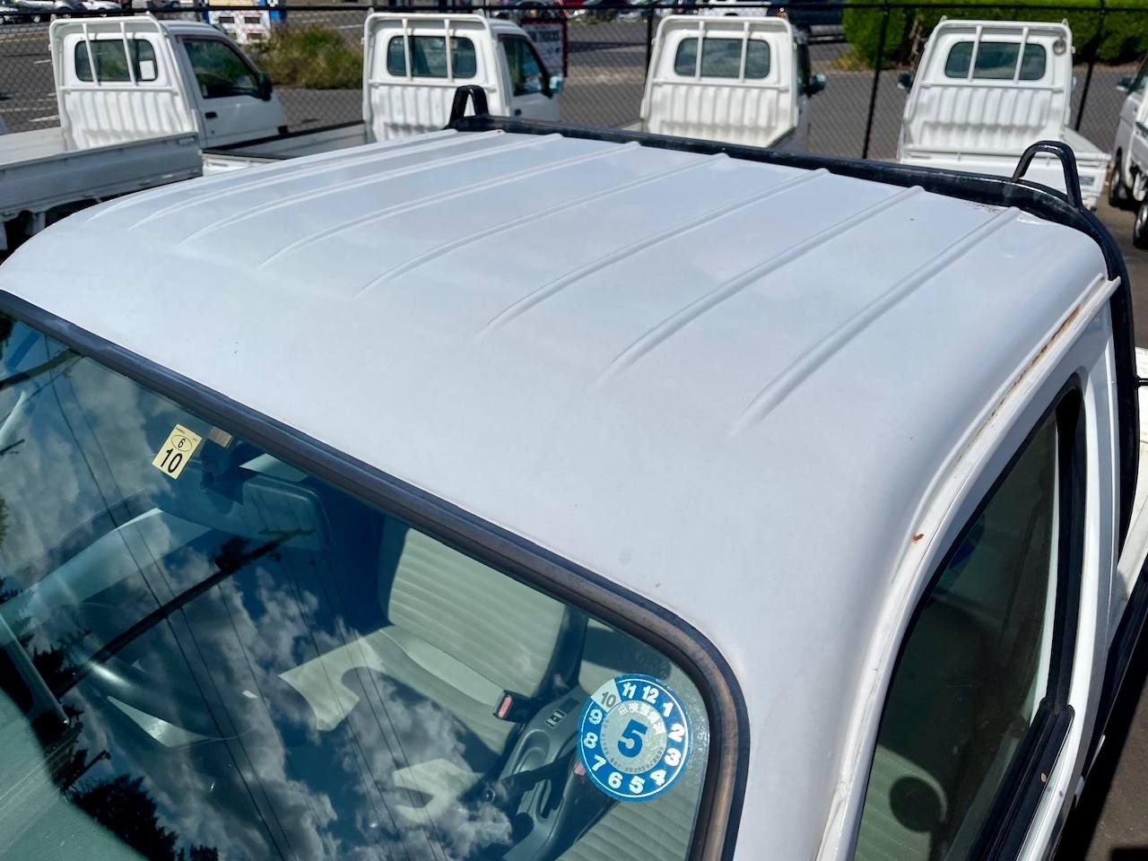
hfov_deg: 69.4
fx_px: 829
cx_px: 574
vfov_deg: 54.9
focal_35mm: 25
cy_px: 430
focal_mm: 5.1
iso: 40
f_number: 1.6
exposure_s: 1/15152
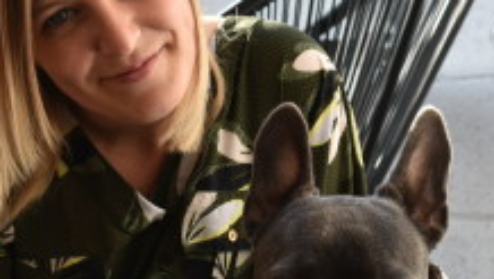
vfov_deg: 8.7
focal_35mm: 140
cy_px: 198
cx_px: 227
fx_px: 1835
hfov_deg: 15.3
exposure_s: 1/160
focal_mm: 38
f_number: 6.3
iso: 200
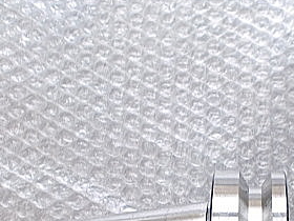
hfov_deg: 24.0
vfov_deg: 17.7
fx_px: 679
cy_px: 247
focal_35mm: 80
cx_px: 235
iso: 64
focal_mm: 6.3
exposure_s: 1/80
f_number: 3.1
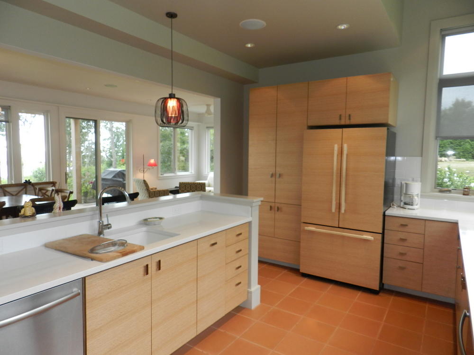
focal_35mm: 23
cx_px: 237
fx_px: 315
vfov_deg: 58.9
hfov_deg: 73.9
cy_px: 178
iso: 160
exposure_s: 1/30
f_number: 3.4
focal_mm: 4
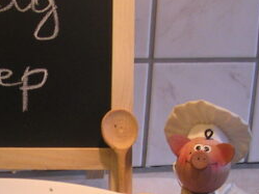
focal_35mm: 114
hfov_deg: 17.0
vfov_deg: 12.8
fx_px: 853
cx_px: 31
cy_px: 203
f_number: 2.7
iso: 100
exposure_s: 1/49.8
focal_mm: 5.6
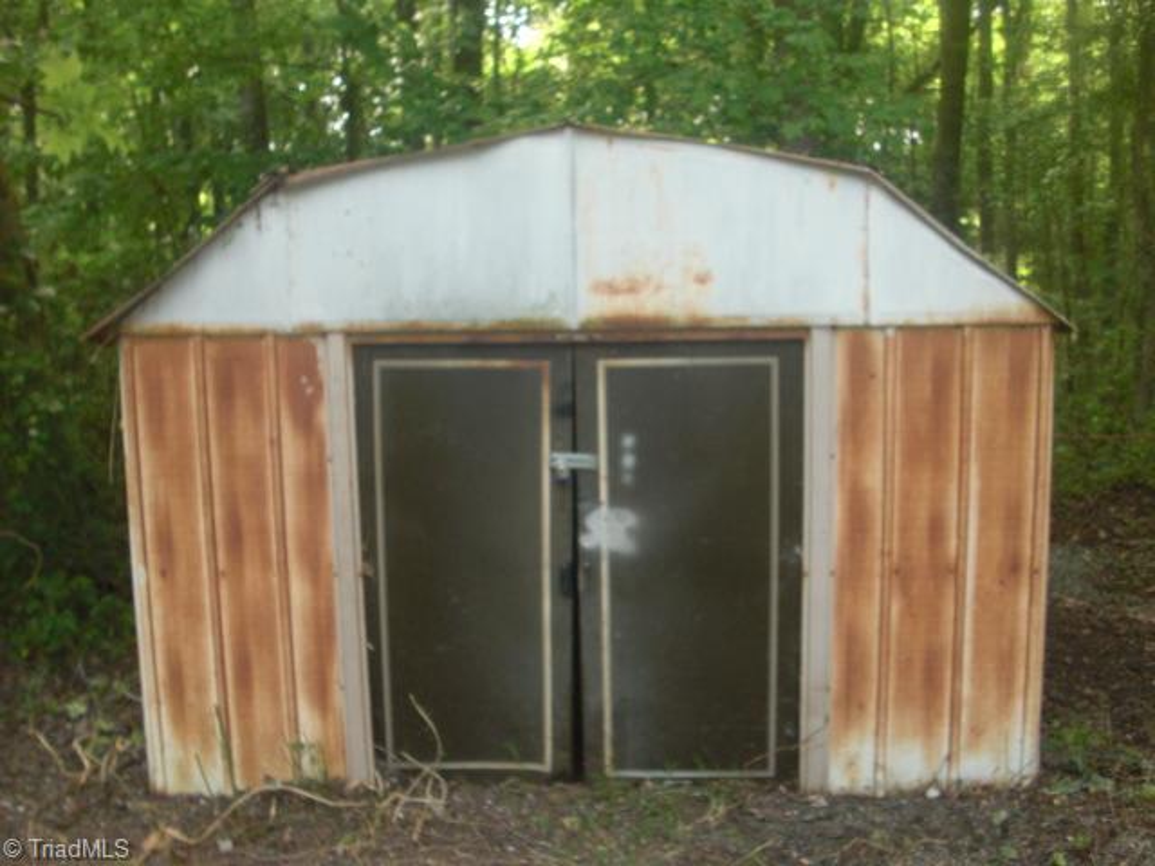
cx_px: 578
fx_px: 1201
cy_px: 433
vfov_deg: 39.7
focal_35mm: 36
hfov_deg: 51.4
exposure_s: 1/100
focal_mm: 6.3
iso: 200
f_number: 2.8
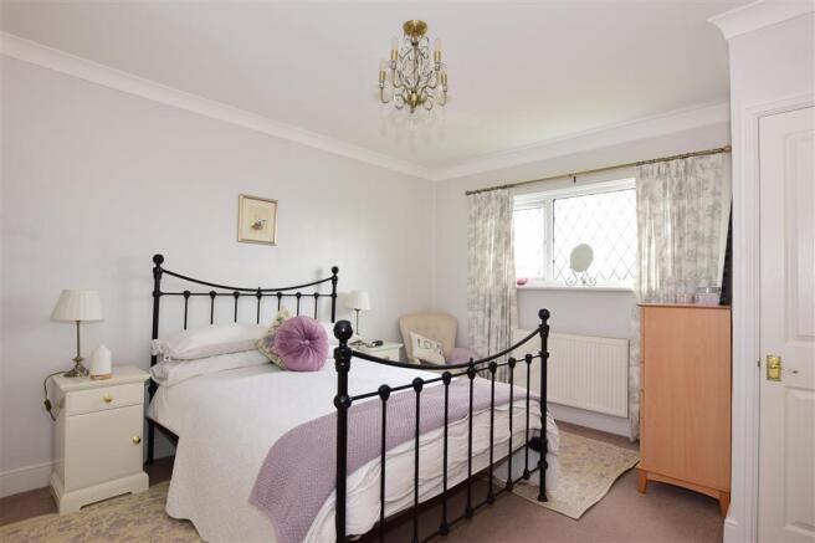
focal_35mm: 15
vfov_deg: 77.3
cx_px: 408
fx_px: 339
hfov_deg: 100.4
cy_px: 272
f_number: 5.6
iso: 400
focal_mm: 10
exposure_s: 1/25
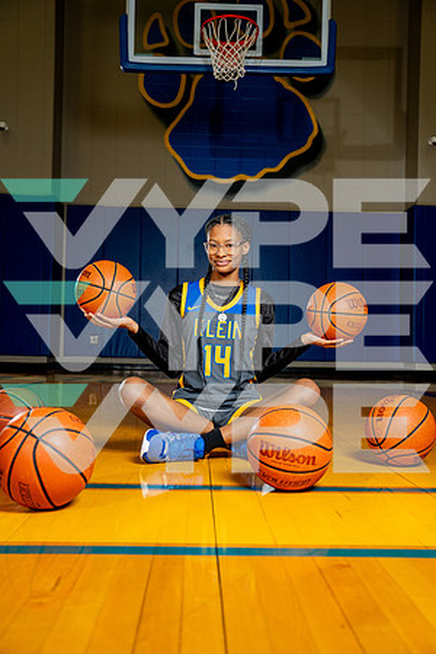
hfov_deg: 36.9
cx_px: 218
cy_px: 327
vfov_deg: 53.1
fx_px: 654
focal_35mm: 36
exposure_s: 1/250
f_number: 4
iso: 160
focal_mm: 36
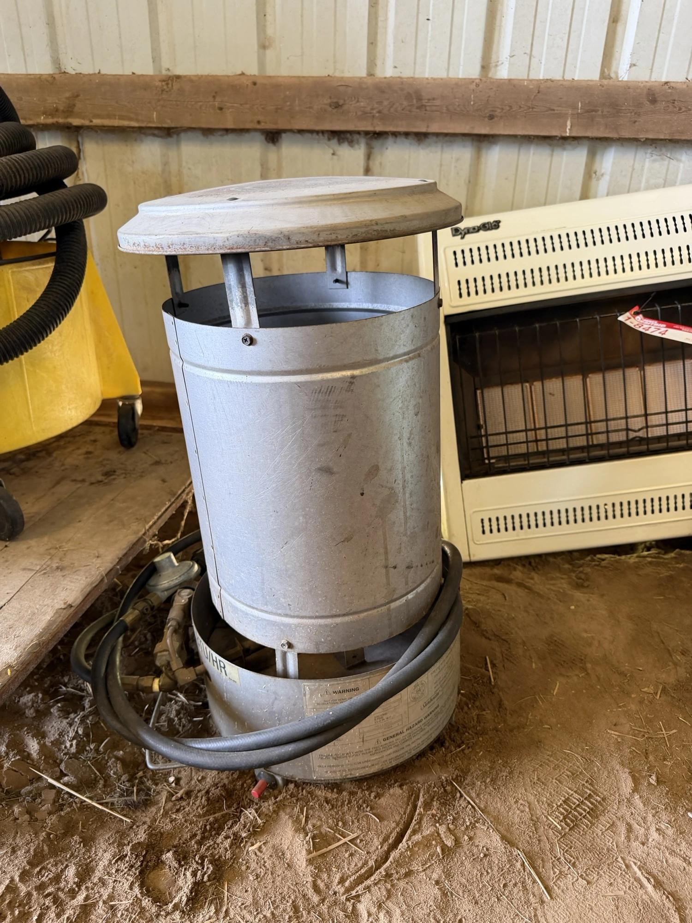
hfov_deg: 56.8
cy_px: 462
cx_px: 346
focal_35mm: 24
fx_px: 640
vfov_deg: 71.6
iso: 200
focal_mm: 6.76
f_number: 1.78
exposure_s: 1/66
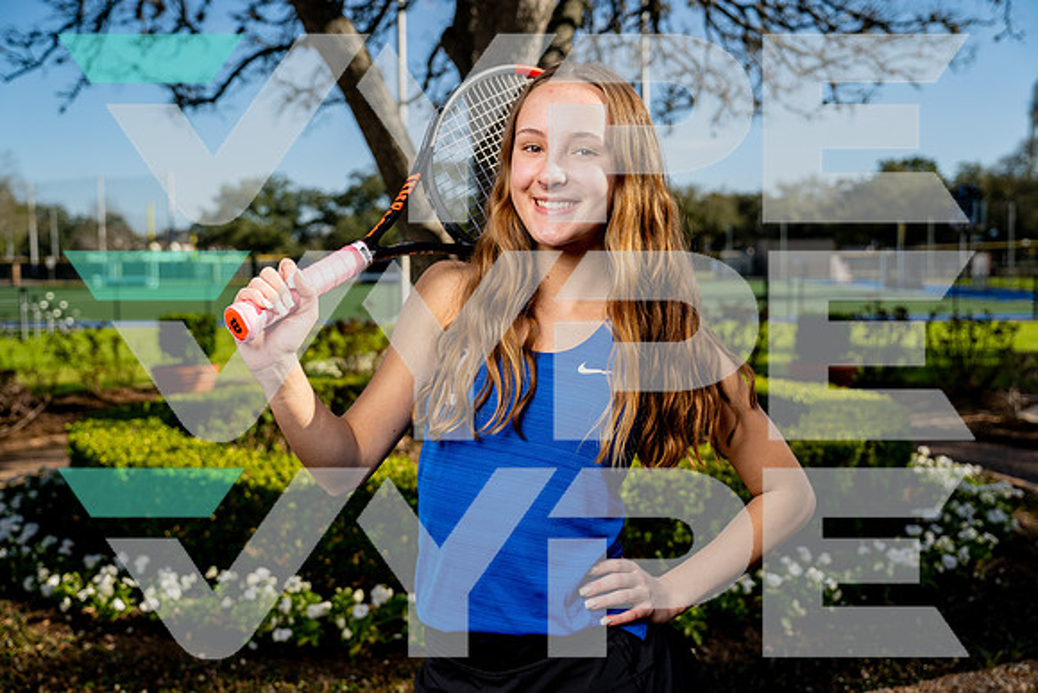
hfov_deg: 49.5
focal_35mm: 39
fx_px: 1125
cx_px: 519
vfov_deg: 34.2
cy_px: 346
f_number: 4
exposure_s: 1/1250
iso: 100
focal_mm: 39
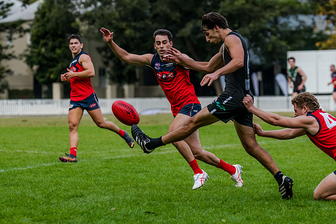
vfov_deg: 6.4
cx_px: 164
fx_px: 2009
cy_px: 109
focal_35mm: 215
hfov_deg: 9.6
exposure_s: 1/1600
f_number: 5.6
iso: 800
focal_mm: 210
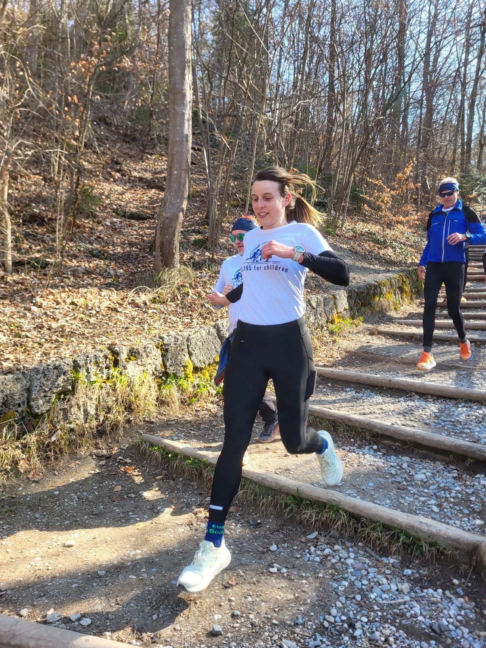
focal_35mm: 26
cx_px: 243
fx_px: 487
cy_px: 324
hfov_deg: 53.1
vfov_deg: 67.3
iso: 40
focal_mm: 5.4
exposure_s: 1/284
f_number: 1.8
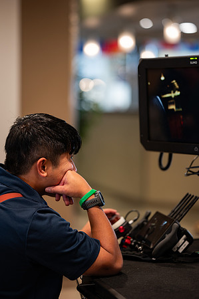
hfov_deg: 16.0
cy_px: 150
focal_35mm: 85
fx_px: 706
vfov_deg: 23.9
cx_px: 100
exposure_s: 1/160
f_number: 1.8
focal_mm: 85
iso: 250
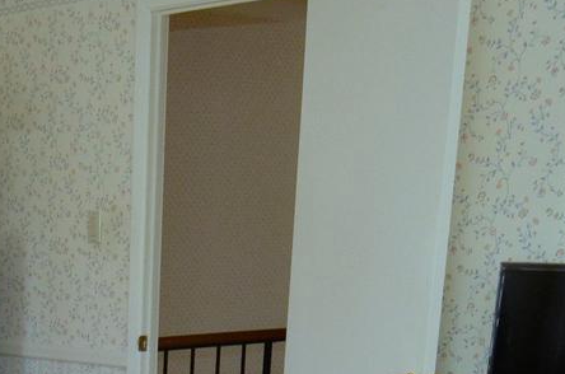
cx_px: -13
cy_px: 670
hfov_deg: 23.4
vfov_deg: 14.4
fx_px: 1300
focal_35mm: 83
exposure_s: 1/60
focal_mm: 12
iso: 800
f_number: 4
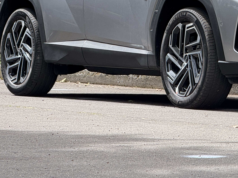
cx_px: 215
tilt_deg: +1.5
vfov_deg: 5.1
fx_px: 1987
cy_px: -34
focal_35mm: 289
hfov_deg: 6.8
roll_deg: -0.5
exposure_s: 1/680
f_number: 2.8
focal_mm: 15.66
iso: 64
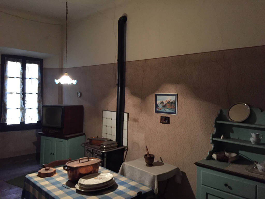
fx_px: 222
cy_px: 100
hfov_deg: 61.7
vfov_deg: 48.2
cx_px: 132
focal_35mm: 29
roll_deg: -2.4
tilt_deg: -2.5
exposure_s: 1/17
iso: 400
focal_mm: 4.15
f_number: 2.2
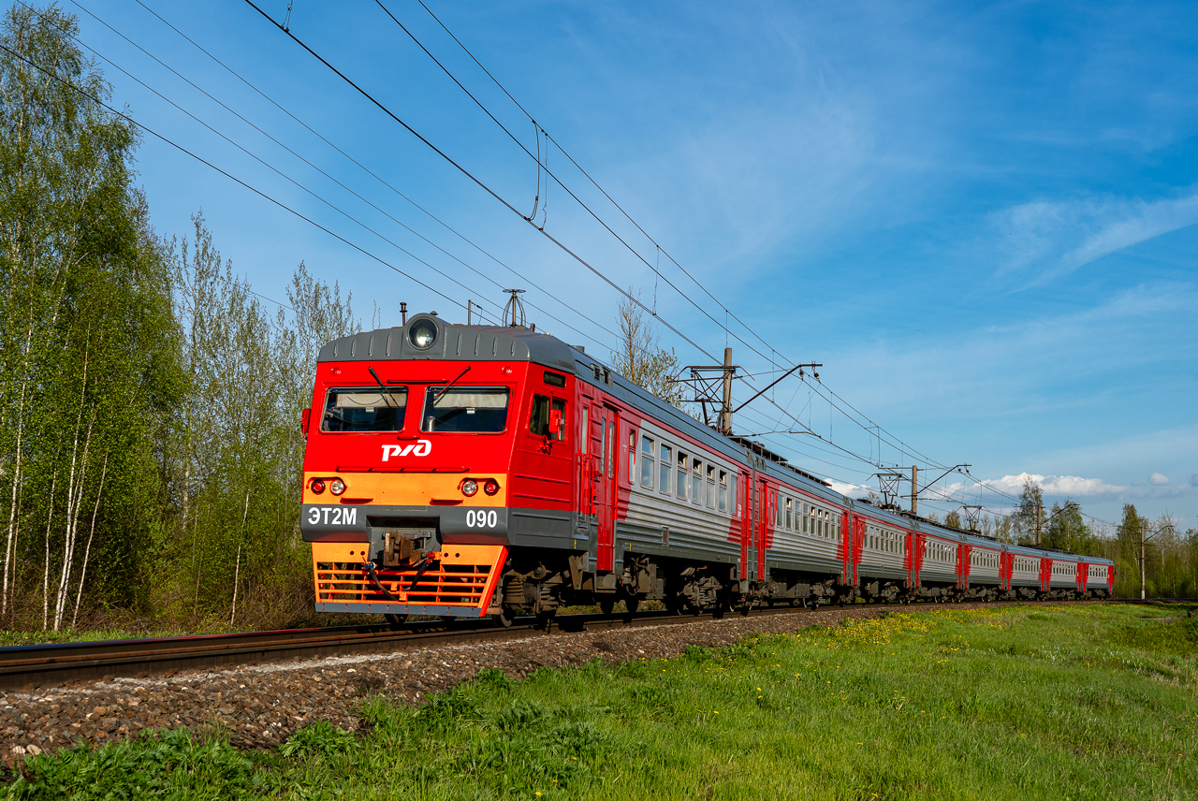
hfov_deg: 41.9
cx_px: 599
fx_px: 1565
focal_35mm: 47
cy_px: 400
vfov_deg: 28.7
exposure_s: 1/800
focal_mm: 47
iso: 200
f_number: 8
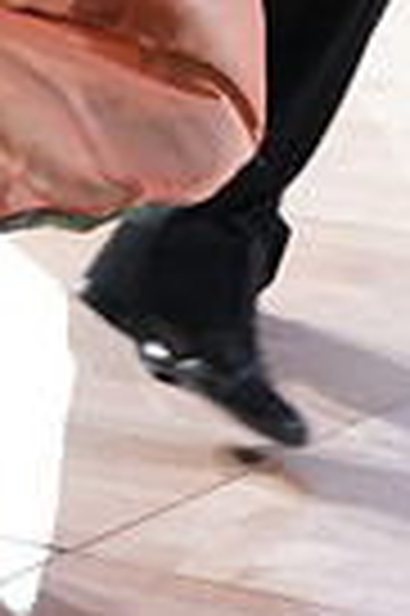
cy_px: -468
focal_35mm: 259
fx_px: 4435
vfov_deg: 7.7
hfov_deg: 5.3
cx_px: 74
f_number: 4
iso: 2500
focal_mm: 61
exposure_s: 1/200
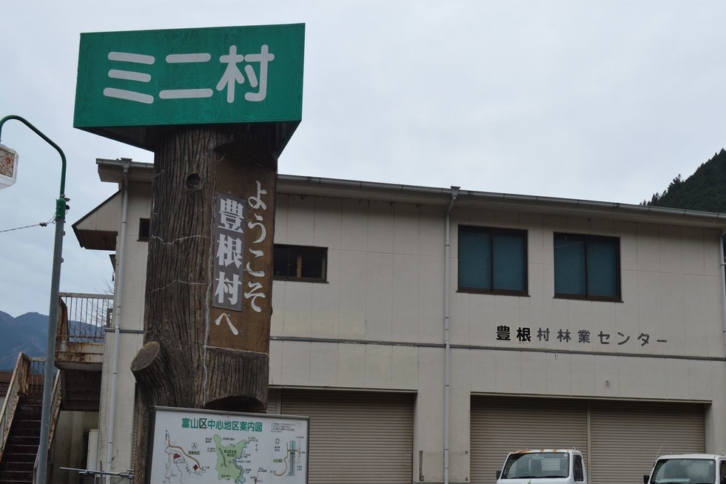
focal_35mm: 44
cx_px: 397
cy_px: 293
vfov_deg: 30.4
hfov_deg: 44.5
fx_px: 887
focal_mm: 24
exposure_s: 1/200
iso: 400
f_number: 7.1
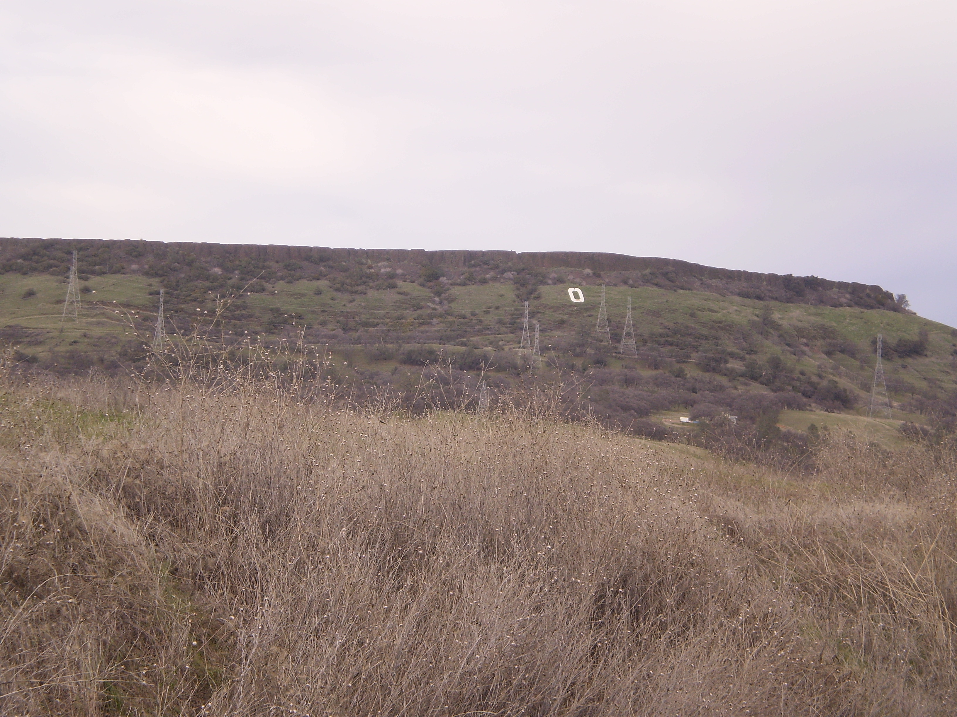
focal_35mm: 87
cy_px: 358
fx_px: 2405
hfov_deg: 22.5
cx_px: 478
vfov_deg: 17.0
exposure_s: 1/250
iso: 64
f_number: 5.3
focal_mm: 15.3
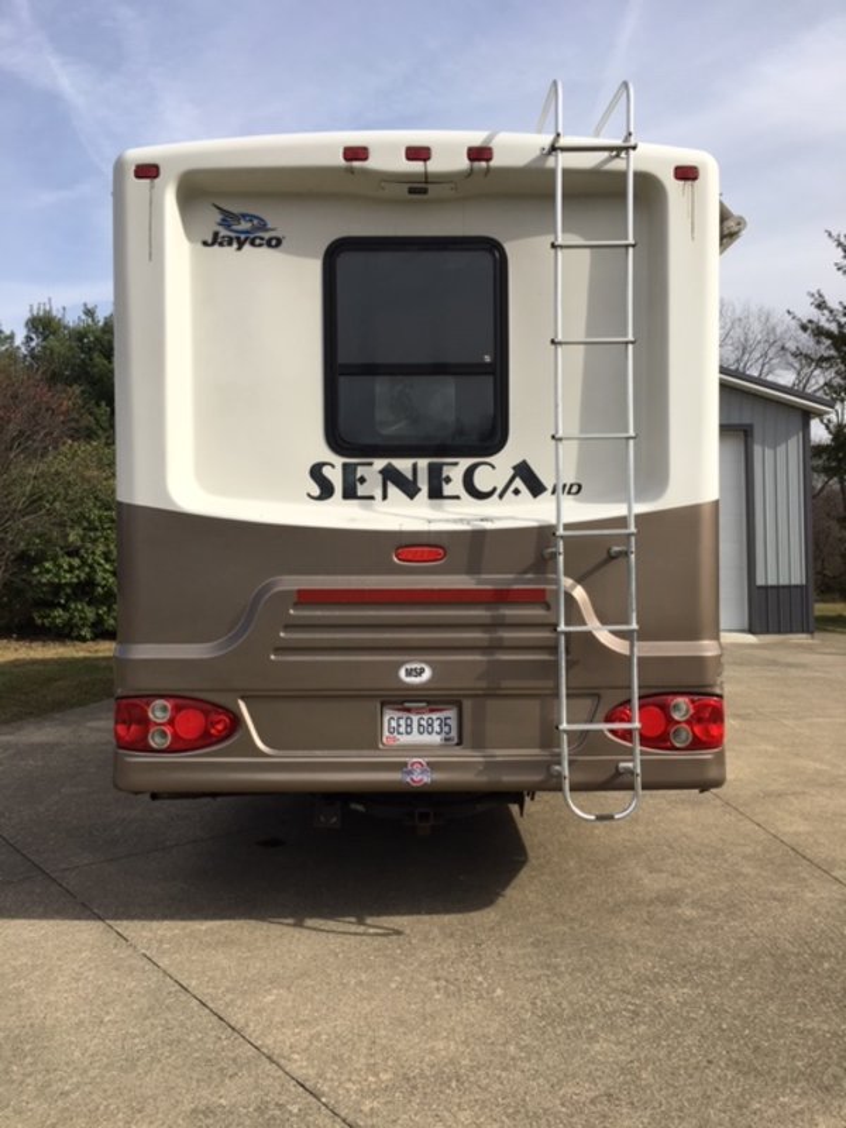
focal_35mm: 29
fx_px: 945
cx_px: 423
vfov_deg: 61.7
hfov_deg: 48.2
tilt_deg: -0.2
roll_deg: +2.0
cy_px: 564
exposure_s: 1/1538
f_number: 2.2
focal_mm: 4.15
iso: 25
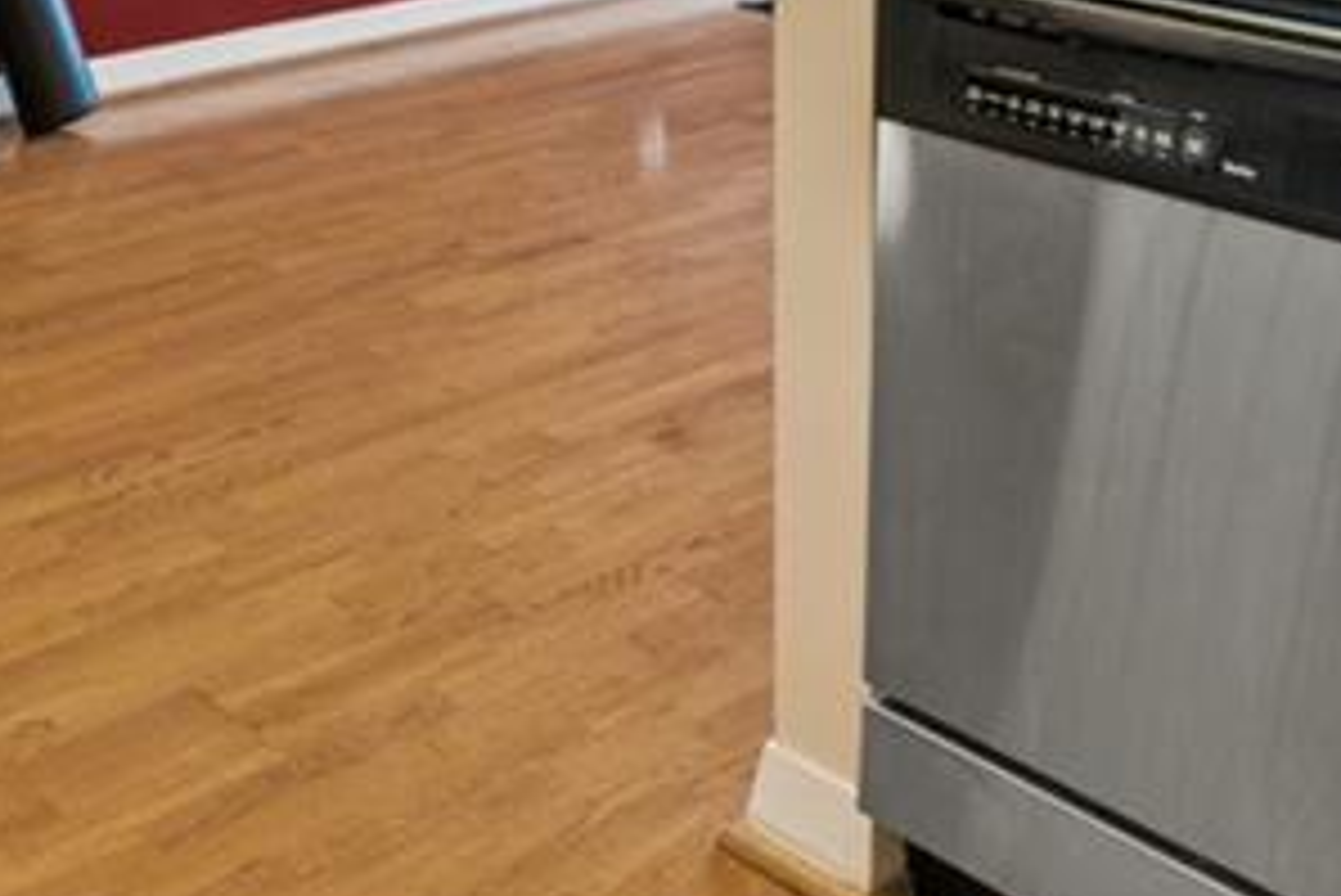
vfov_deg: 20.9
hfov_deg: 35.5
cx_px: 981
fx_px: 2050
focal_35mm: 55
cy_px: -453
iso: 400
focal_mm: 16
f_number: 6.3
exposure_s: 1/5
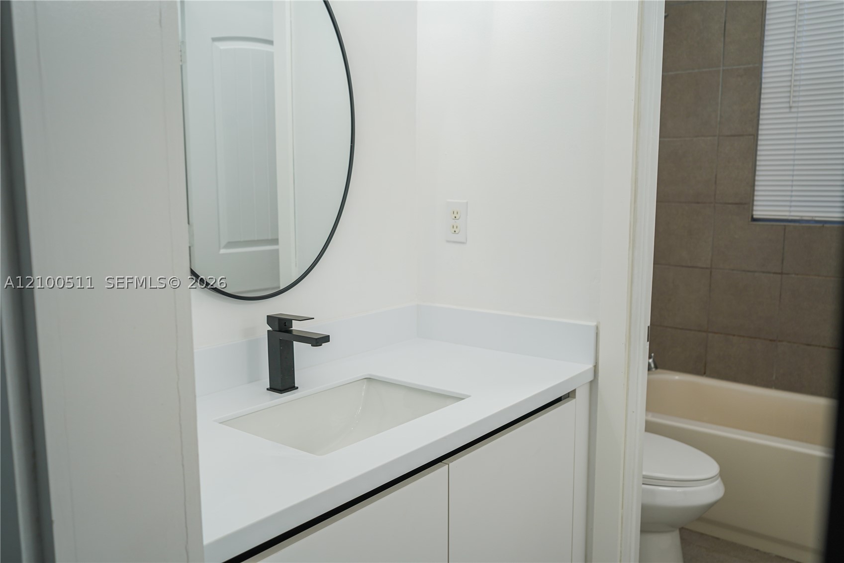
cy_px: 282
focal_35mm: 29
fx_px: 680
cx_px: 422
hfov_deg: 63.7
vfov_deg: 45.0
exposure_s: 1/40
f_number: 5
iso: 200
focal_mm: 29
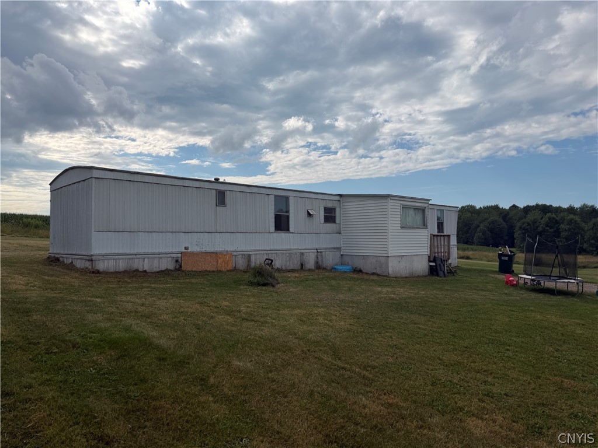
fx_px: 415
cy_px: 224
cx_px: 299
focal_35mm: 24
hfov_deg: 71.6
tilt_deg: +0.2
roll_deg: +0.4
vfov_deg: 56.8
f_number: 1.78
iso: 80
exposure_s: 1/8130
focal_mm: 6.76
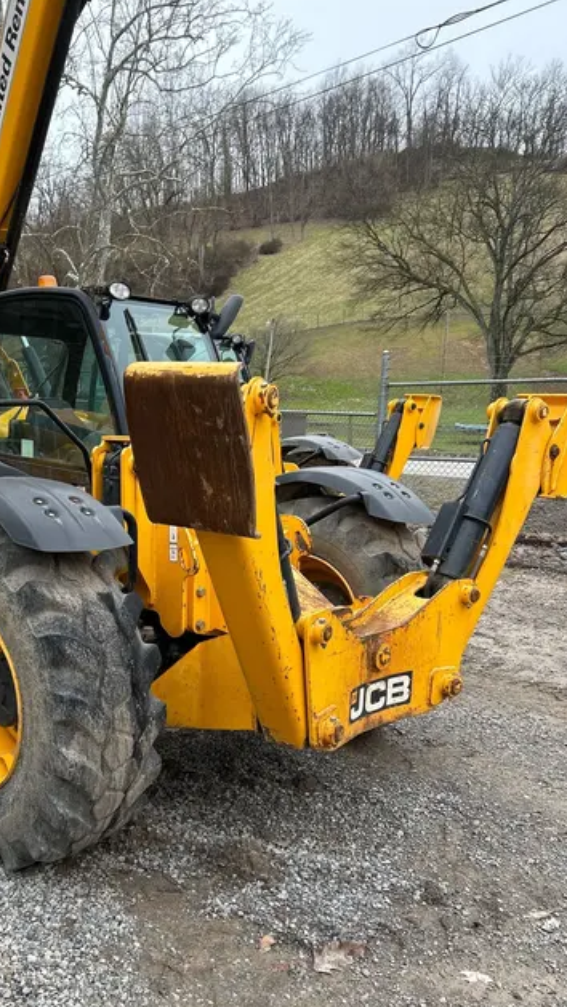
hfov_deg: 35.0
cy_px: 574
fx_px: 882
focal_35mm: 33
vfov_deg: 59.2
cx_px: 152
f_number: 1.5
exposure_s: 1/361
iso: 50
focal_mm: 5.7
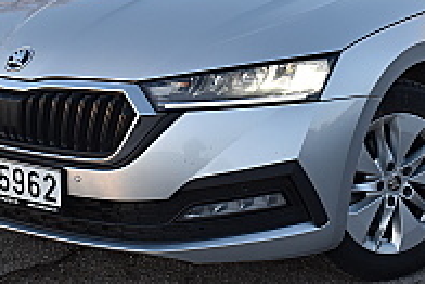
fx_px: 1123
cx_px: 293
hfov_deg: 21.3
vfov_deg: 14.3
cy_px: 40
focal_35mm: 95
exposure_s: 1/160
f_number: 8
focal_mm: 31
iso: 400
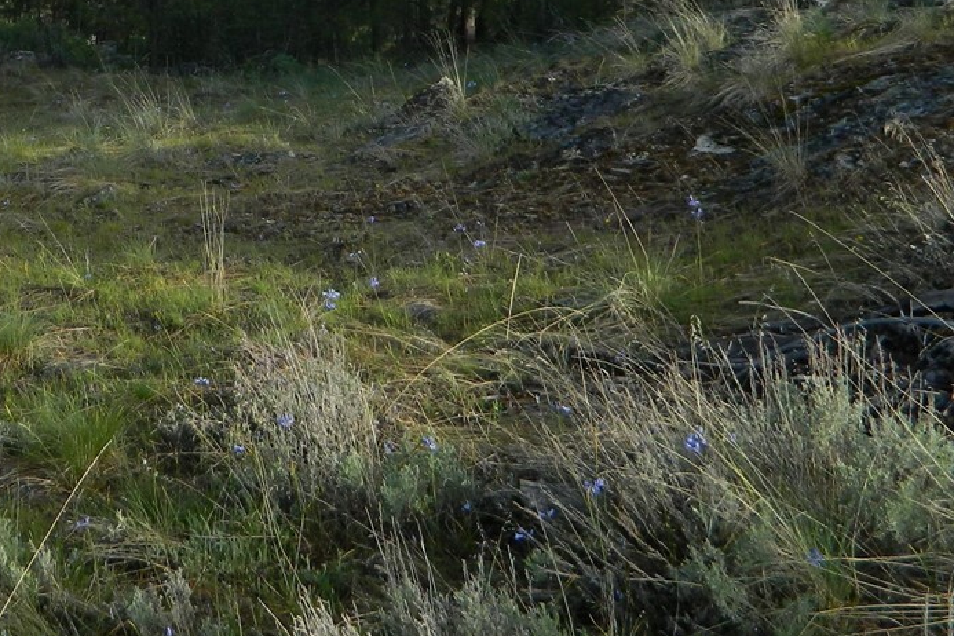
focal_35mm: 60
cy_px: -18
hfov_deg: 32.1
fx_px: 1590
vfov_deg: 21.7
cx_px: 140
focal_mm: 4.5
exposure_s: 1/640
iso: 80
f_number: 3.1
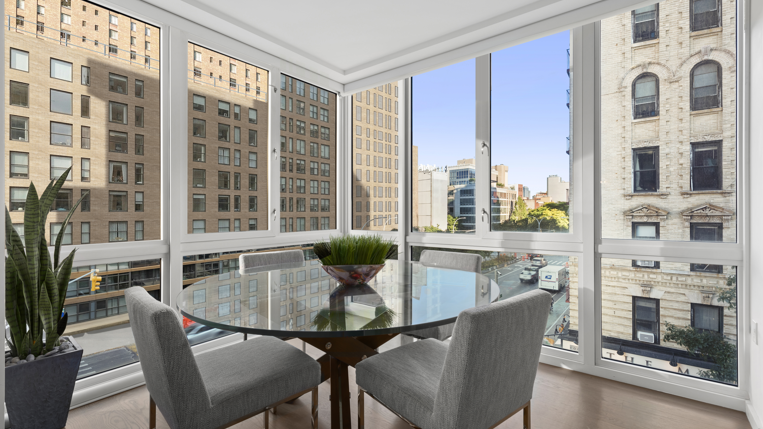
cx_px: 376
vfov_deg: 63.9
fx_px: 344
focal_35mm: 17
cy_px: 218
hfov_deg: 95.9
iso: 250
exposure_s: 1/1.25
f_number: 11
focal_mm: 16
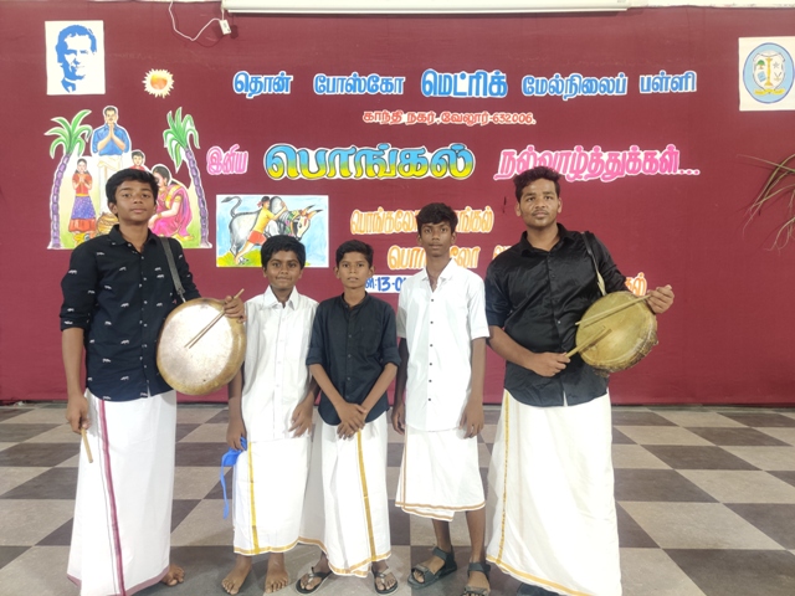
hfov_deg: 65.3
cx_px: 398
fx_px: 620
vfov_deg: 51.4
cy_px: 298
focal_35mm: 27
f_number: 1.65
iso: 320
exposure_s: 1/50
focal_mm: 4.75
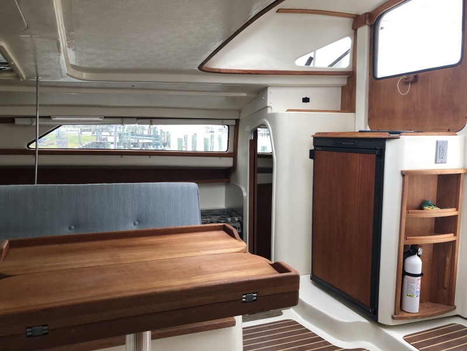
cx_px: 234
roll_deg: -2.1
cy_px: 176
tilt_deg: -6.8
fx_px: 378
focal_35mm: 28
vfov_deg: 49.7
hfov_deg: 63.4
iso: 32
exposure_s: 1/30
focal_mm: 4
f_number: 1.8
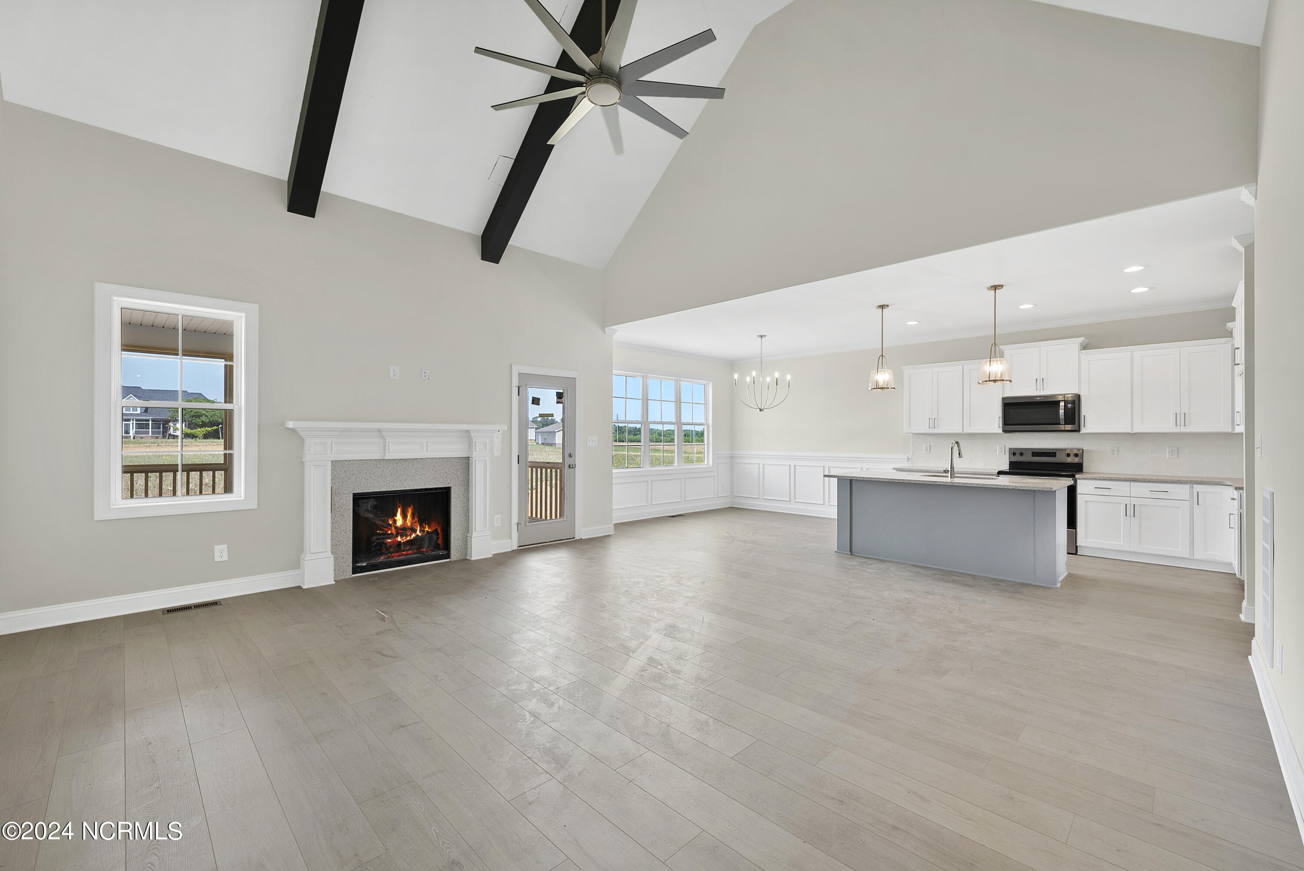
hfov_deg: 100.4
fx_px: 544
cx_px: 652
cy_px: 436
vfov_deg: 77.4
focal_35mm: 15
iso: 400
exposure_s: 1/13
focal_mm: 15
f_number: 7.1
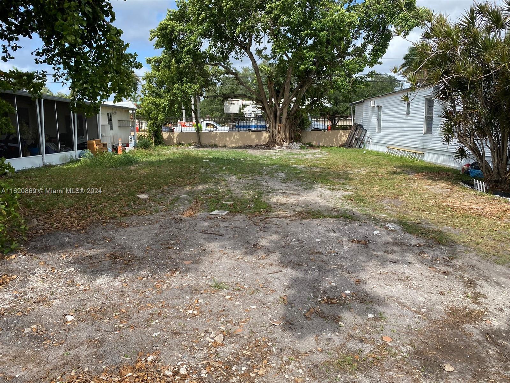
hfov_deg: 67.3
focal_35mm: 26
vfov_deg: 53.1
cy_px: 192
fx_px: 383
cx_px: 255
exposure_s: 1/1585
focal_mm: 4.25
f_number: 1.8
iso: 32
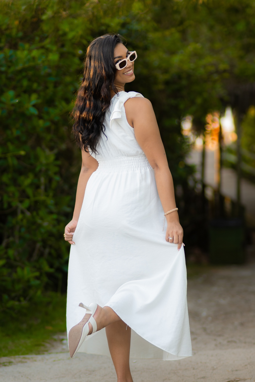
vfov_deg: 16.1
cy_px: 191
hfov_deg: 10.8
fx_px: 1355
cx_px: 128
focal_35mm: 128
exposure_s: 1/640
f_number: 1.8
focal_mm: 85
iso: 250
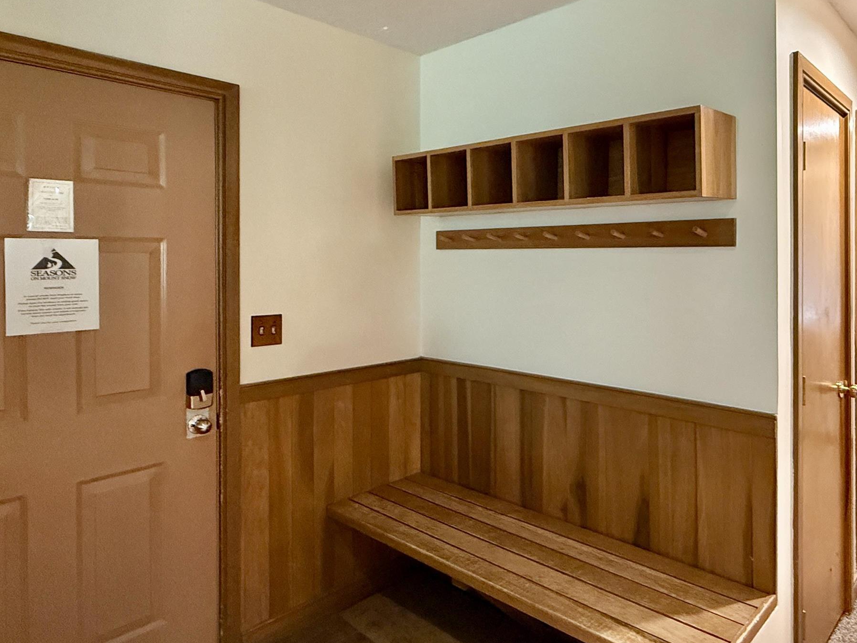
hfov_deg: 70.1
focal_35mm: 24
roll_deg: +0.0
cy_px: 262
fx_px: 594
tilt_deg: +0.7
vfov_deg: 56.4
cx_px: 550
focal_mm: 2.22
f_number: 2.2
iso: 1000
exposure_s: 1/60
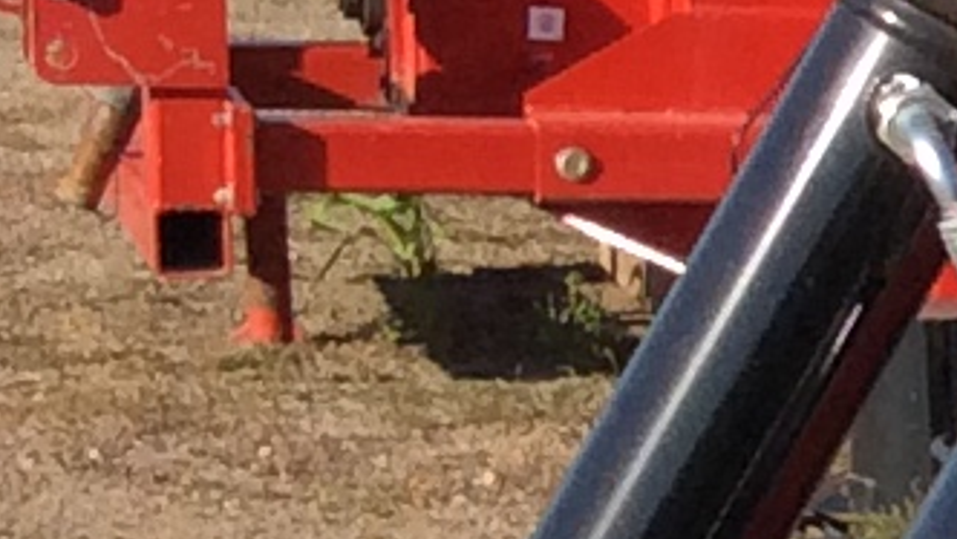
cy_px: 830
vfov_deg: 4.4
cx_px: 2839
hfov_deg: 7.1
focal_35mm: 272
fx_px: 6904
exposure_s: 1/1144
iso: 32
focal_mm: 3.3
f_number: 2.4
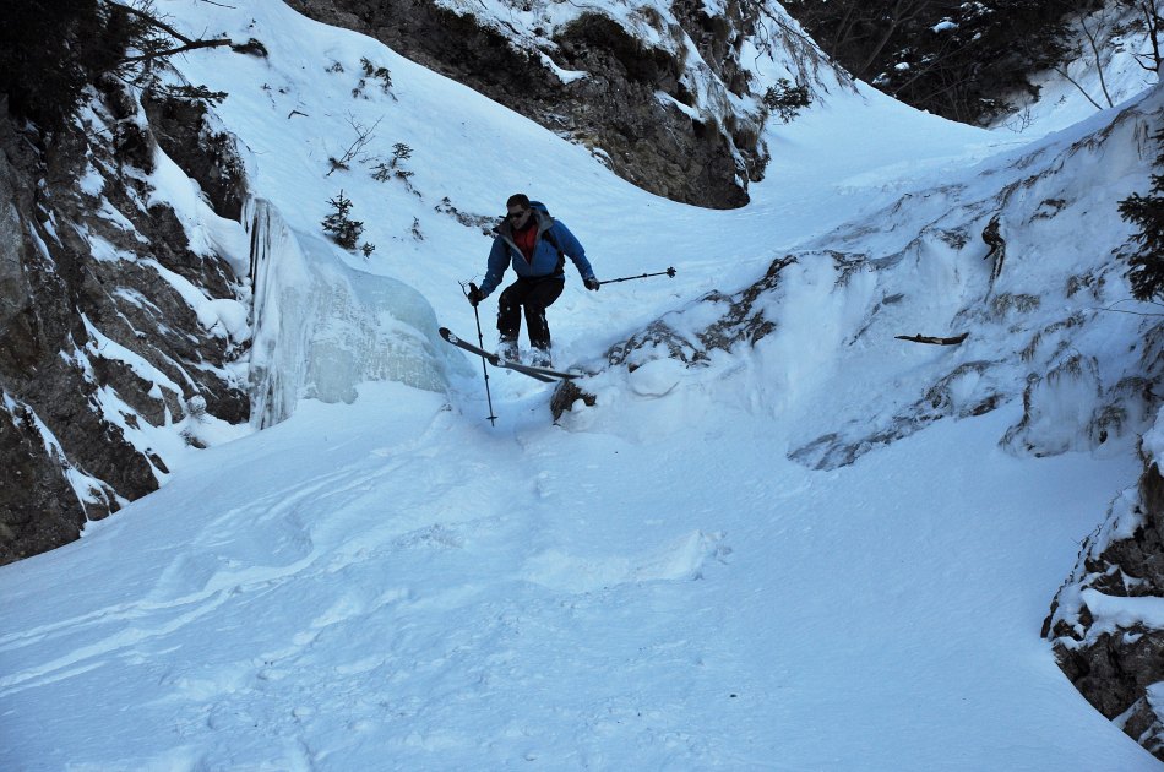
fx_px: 4358
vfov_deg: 10.1
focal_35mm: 135
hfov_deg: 15.2
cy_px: 386
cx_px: 582
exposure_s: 1/320
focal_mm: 90
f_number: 9
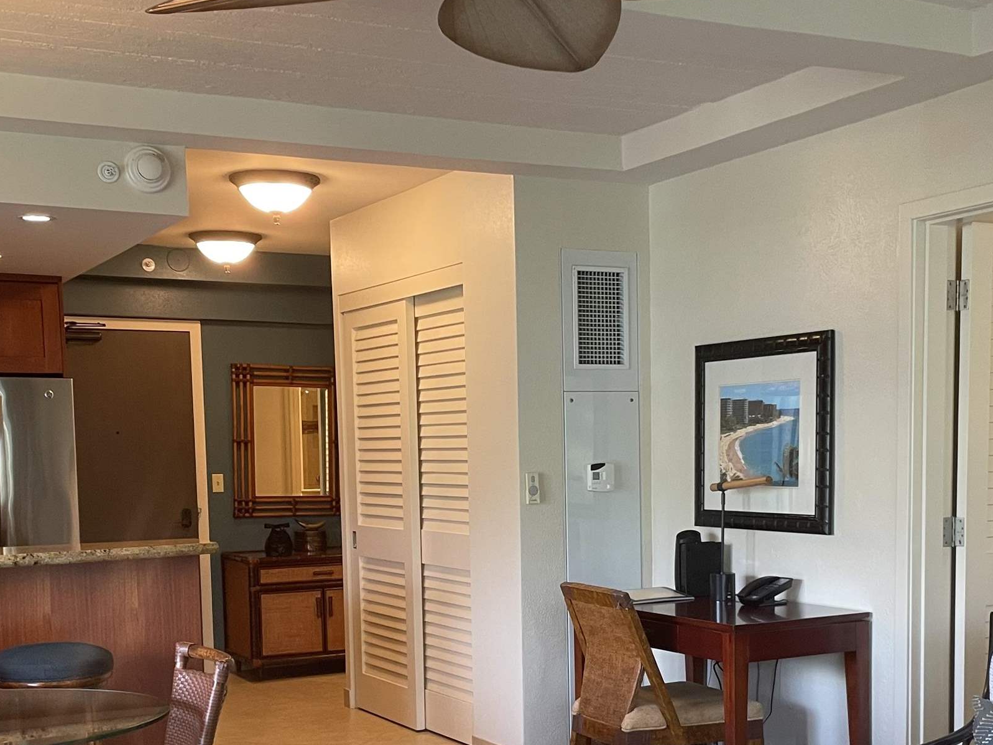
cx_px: 561
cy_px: 599
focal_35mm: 50
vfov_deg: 28.5
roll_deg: +1.3
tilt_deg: -5.7
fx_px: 1434
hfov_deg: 38.1
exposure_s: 1/60
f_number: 1.6
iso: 100
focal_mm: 4.2
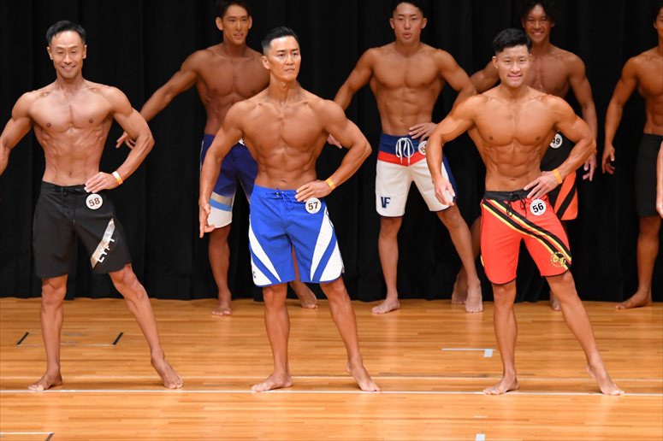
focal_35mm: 270
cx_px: 332
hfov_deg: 7.6
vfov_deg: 5.1
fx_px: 4970
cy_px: 220
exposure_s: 1/400
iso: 4000
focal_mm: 180
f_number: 5.6
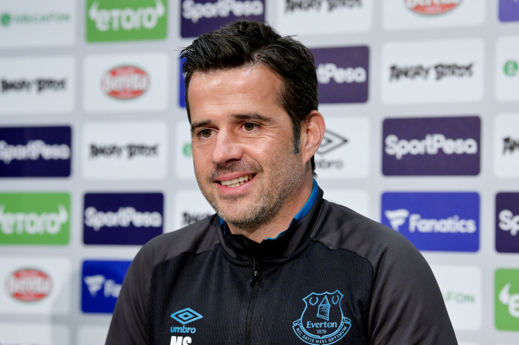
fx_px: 1757
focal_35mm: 122
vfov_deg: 11.2
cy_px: 172
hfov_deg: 16.8
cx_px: 260
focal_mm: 122
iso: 4000
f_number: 5
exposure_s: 1/250
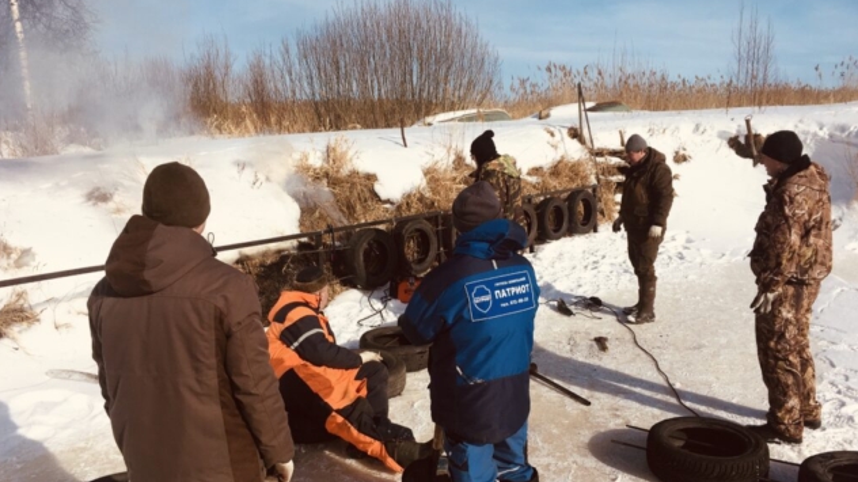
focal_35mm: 32
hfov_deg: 61.0
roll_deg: +2.9
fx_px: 728
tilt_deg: -11.0
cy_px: 278
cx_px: 426
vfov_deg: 36.6
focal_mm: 4.15
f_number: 2.2
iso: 25
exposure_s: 1/3344
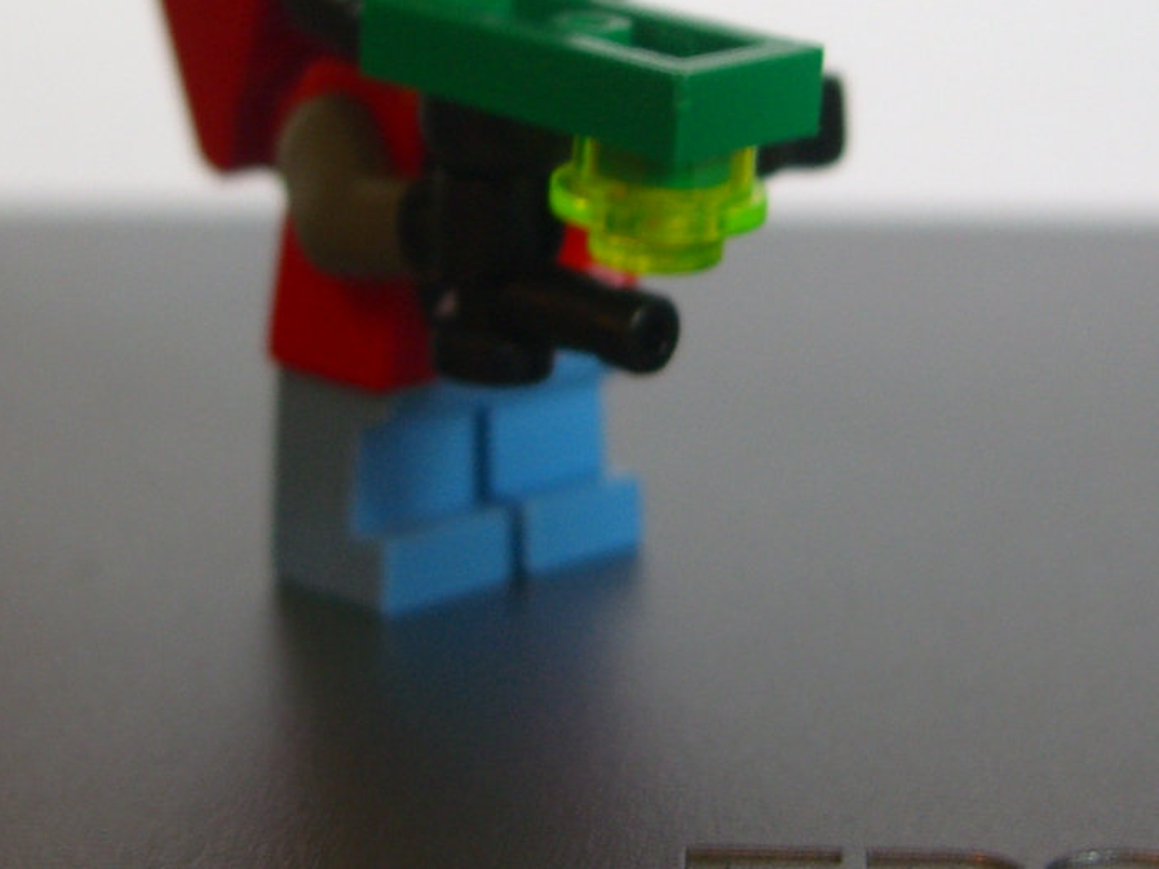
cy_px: 192
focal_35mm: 87
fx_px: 2912
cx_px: 536
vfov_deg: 16.9
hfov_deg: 22.5
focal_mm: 7.9
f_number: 2.8
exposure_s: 1/15
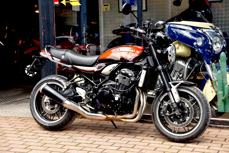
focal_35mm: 70
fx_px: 445
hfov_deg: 28.8
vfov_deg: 19.5
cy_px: 76
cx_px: 114
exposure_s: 1/80
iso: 100
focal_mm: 70
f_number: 4.5
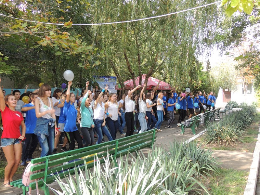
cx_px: 130
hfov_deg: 60.0
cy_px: 98
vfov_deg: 46.8
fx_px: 225
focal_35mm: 30
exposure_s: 1/125
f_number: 3.1
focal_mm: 5.3
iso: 100
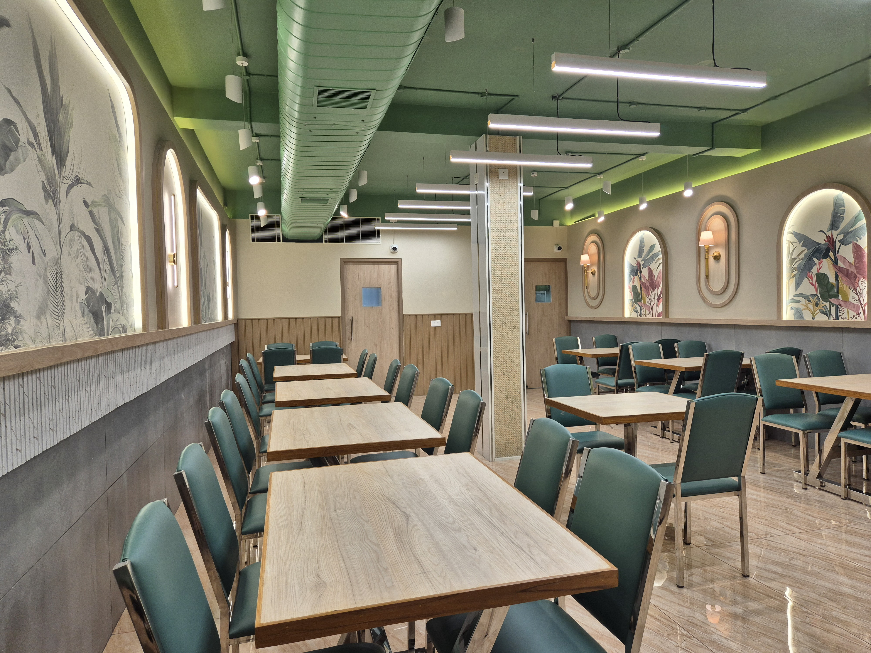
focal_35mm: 23
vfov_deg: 58.9
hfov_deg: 73.9
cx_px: 436
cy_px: 326
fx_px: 579
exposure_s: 1/100
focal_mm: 5.4
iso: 64
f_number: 1.8
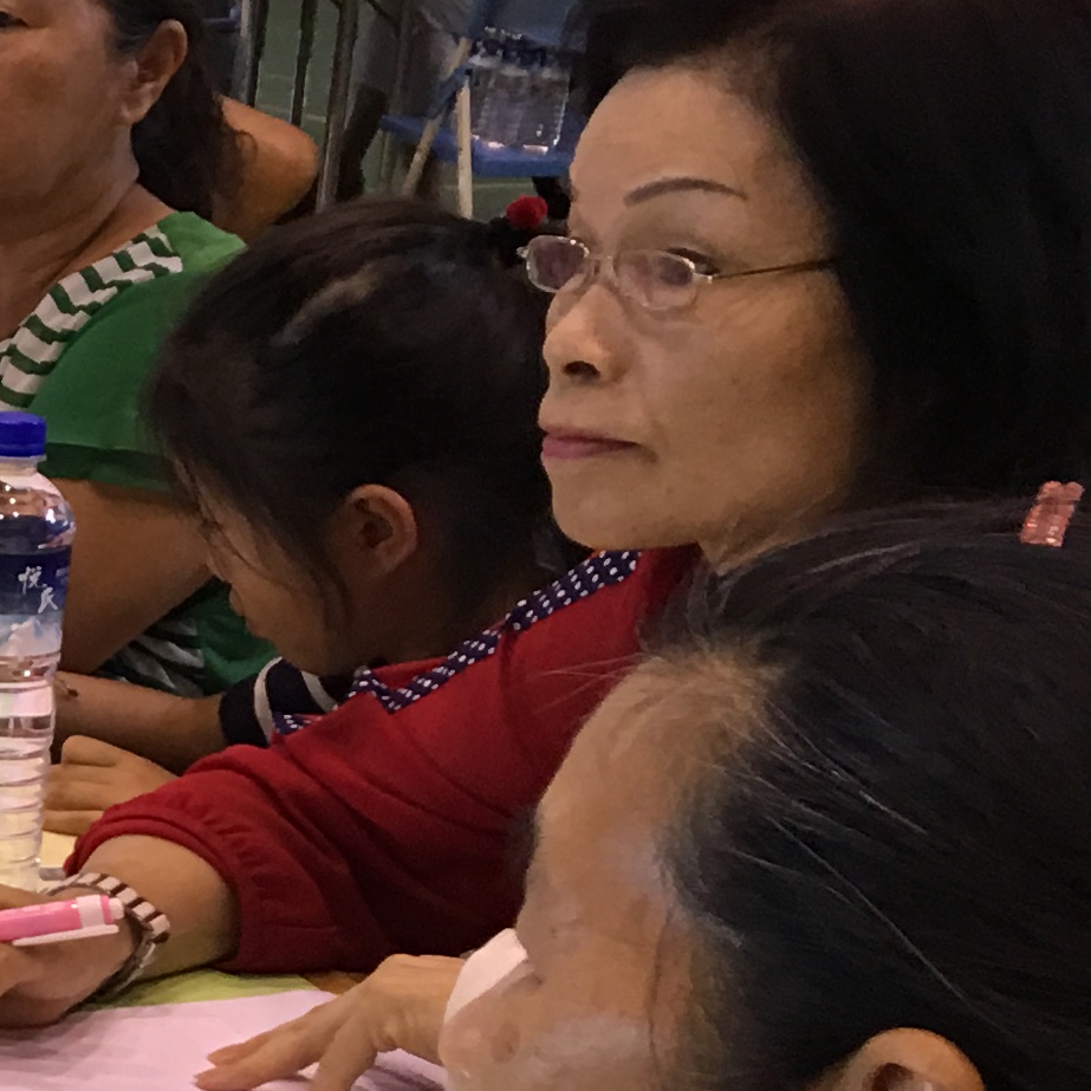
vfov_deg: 15.5
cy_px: 825
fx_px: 3994
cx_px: -1251
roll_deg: +0.1
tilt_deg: -15.4
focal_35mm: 112
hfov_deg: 13.0
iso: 32
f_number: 2.2
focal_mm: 4.15
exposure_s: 1/15
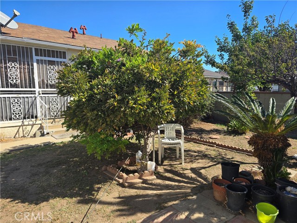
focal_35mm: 23
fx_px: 197
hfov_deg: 73.9
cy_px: 112
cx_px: 148
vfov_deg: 58.9
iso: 12
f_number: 1.7
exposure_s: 1/423
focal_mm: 6.3
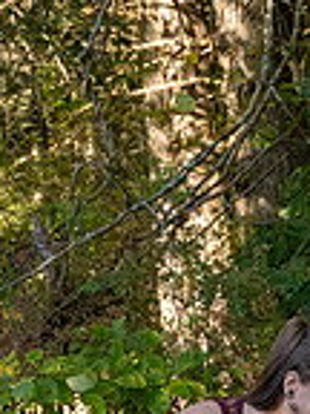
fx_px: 2400
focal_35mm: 201
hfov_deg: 7.2
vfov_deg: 9.8
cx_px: 577
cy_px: 325
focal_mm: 52
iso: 6400
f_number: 4.5
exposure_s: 1/4000
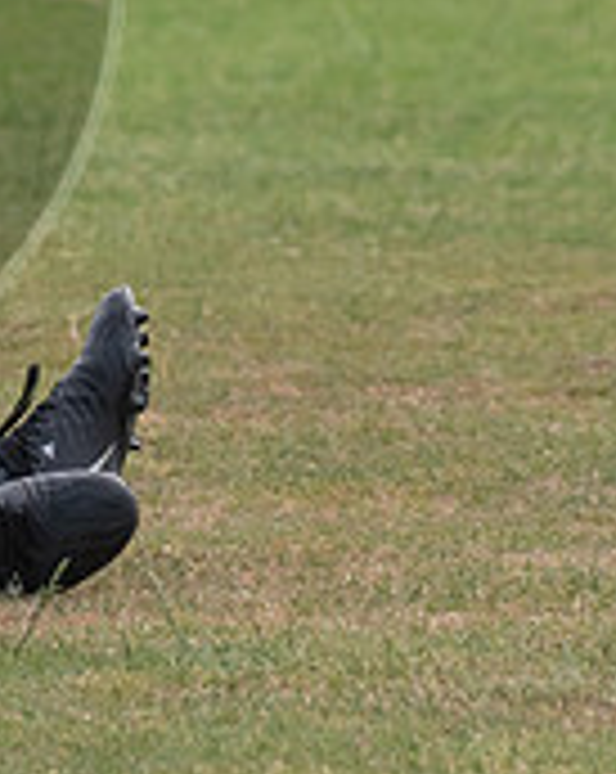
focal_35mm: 863
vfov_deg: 2.2
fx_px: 19719
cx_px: -240
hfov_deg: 1.8
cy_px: 60
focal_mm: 200
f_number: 5.6
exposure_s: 1/1600
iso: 1100
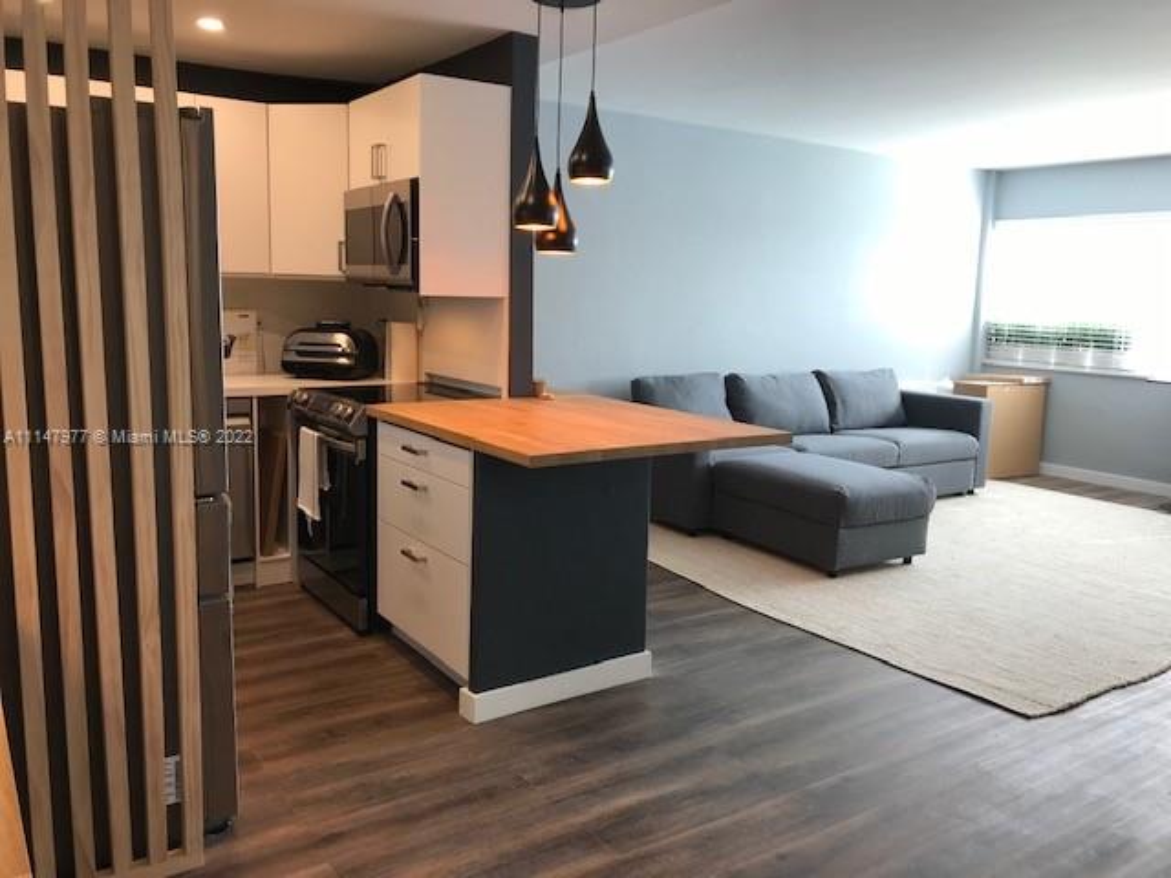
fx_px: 947
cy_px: 439
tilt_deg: -9.4
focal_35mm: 28
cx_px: 586
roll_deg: -1.2
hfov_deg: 63.4
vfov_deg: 49.7
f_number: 1.8
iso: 25
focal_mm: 3.99
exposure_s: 1/40
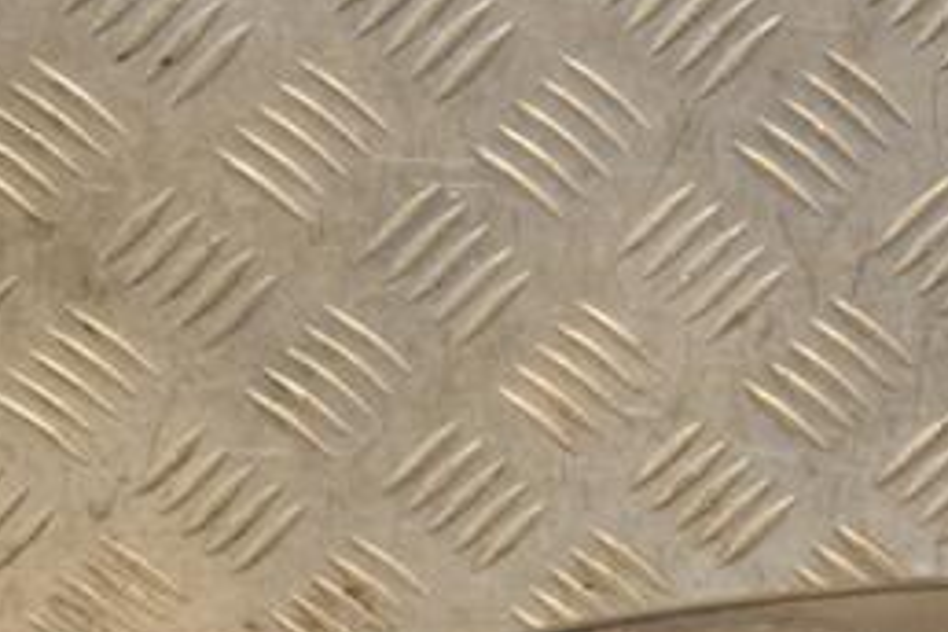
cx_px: 838
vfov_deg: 8.7
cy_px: 717
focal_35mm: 157
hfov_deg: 13.0
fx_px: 4138
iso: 800
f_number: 4.8
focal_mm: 45
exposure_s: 1/125
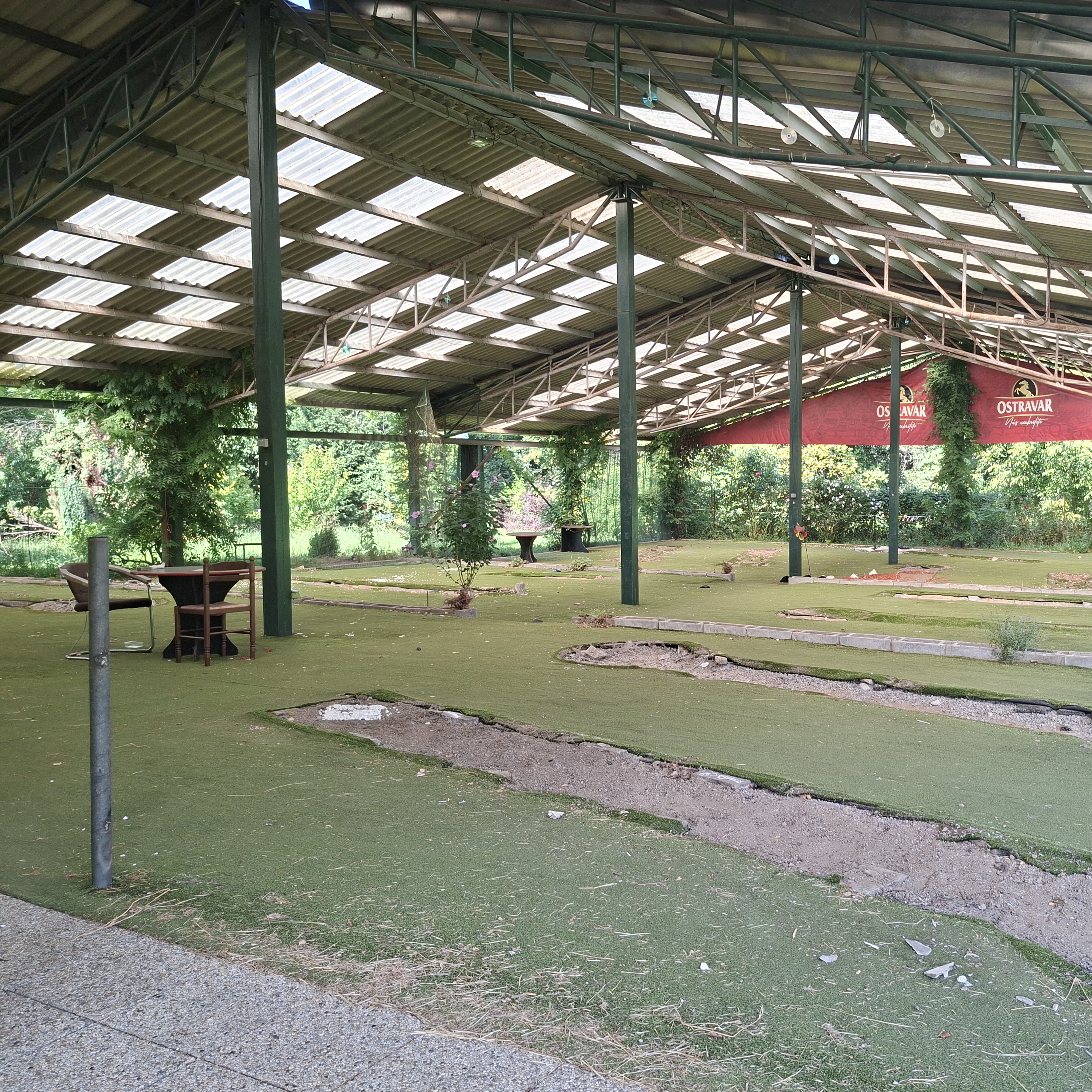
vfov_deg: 57.3
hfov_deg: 55.8
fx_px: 999
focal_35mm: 28
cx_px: 745
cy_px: 537
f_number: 1.8
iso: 50
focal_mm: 5.54
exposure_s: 1/206
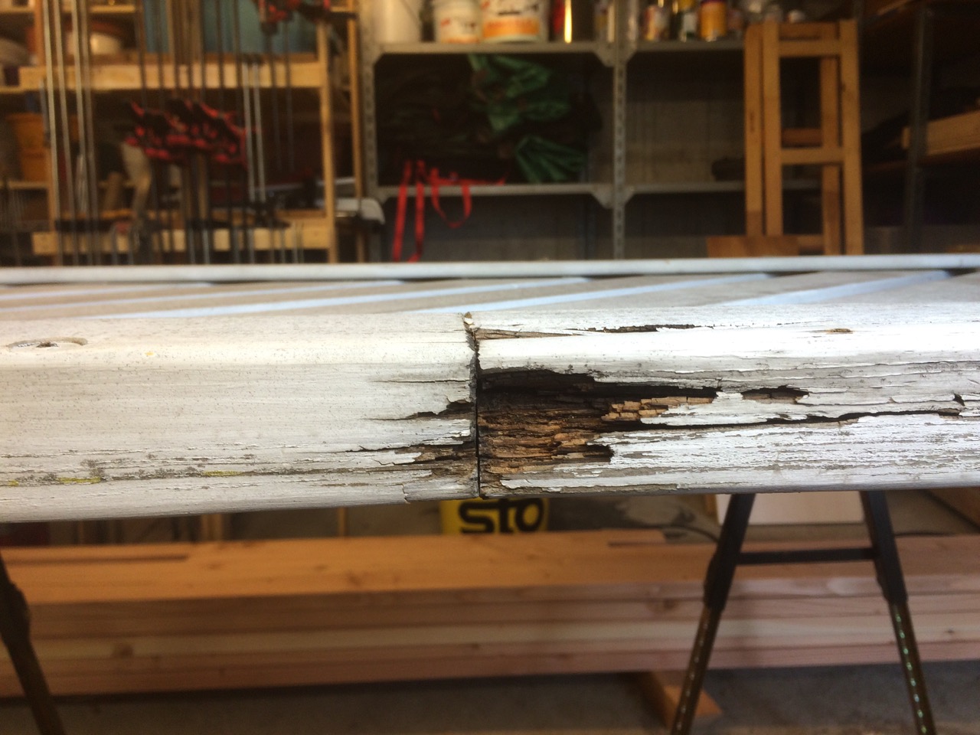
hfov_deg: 61.7
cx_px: 490
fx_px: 821
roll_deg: +0.3
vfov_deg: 48.2
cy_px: 368
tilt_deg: -8.5
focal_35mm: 29
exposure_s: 1/50
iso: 50
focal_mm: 4.15
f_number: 2.2
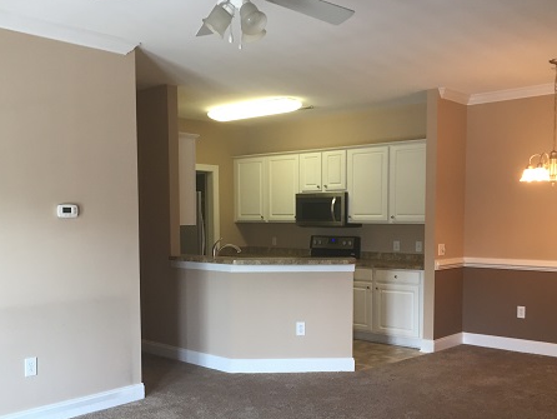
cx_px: 282
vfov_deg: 36.6
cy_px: 265
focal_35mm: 39
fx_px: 628
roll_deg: -1.1
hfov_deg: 47.8
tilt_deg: -4.9
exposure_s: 1/30
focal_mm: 4.15
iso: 64
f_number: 2.2
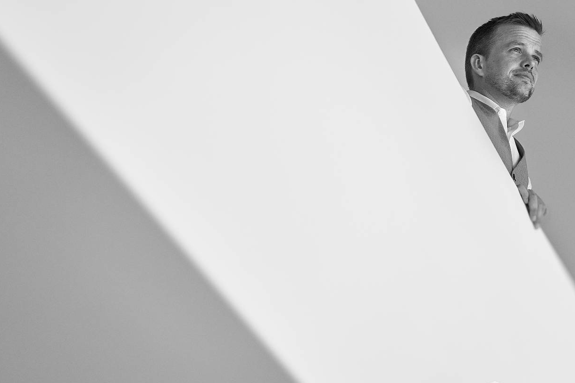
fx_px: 1278
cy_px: 197
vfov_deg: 17.1
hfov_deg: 25.3
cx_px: 246
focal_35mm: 80
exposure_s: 1/640
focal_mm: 65
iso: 400
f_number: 4
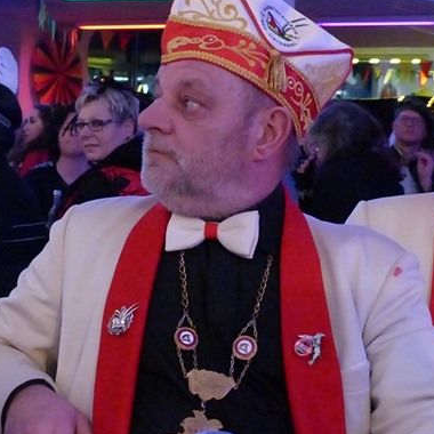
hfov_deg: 19.3
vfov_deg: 19.3
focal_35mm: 90
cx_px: 179
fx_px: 1277
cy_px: 206
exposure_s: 1/60
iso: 2000
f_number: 2.8
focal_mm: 11.4
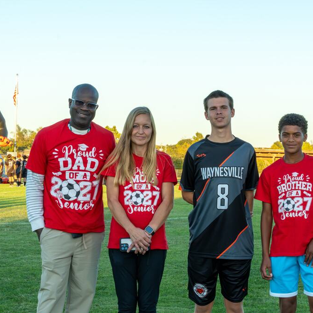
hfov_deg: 18.6
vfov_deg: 18.7
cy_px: 158
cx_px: 206
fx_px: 951
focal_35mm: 93
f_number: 16
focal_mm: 48
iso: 1250
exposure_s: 1/125
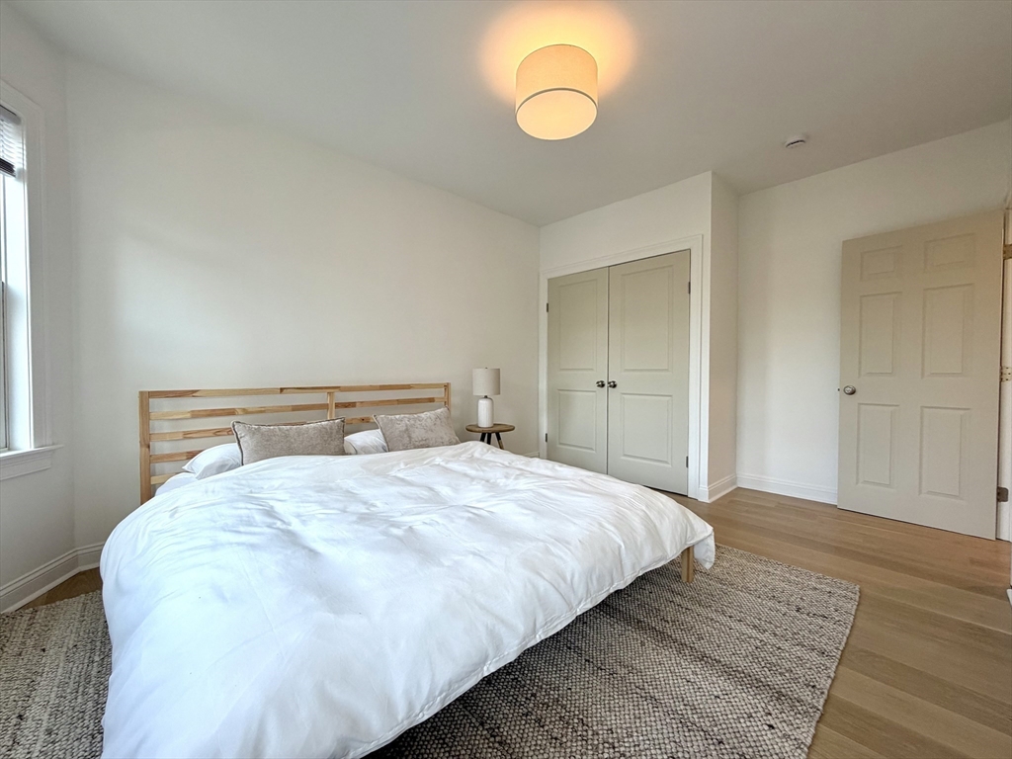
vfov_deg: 85.7
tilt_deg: -1.1
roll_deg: +0.2
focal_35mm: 14
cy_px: 380
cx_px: 506
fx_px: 409
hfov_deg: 102.1
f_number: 2.2
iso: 100
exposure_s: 1/120
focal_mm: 2.22
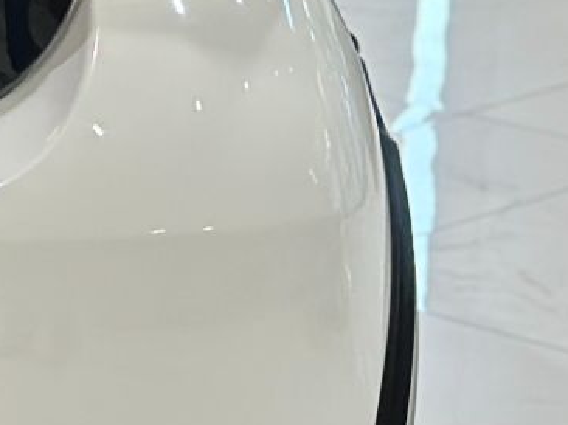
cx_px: -678
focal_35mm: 252
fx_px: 4132
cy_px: 39
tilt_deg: -13.5
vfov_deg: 5.9
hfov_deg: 7.5
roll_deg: -1.1
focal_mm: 6.86
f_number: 1.78
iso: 160
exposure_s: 1/120
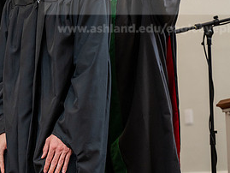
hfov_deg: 10.1
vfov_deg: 7.6
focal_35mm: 195
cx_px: 19
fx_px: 1296
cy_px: 47
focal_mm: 94
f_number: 3.5
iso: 1600
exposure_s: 1/200
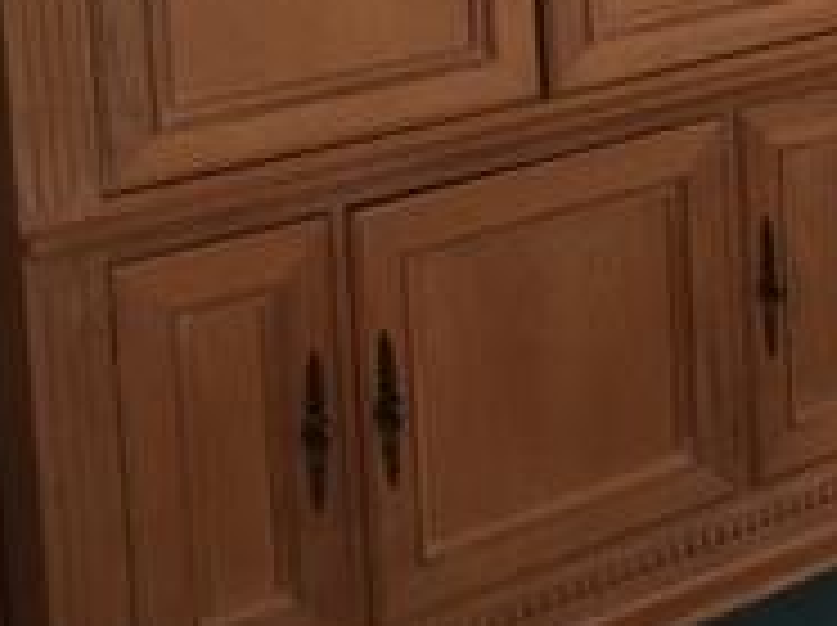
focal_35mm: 100
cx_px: 1274
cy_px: -320
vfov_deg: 13.8
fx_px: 2415
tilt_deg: -5.9
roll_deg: +2.0
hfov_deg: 17.6
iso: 160
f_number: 2.2
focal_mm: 4.15
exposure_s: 1/30
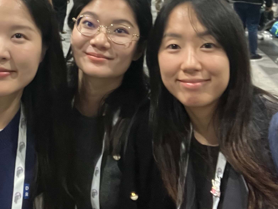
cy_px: 47
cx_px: 72
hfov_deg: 30.2
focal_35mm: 63
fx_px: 506
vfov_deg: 23.0
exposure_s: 1/40
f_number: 2.2
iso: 320
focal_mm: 2.87
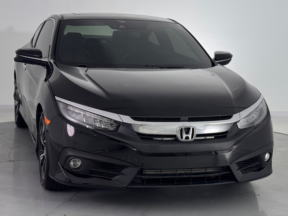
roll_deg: +0.3
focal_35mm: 48
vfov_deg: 30.3
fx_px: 399
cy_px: 108
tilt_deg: -8.6
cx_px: 144
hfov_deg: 39.7
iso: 64
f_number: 1.78
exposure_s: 1/252
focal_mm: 6.76
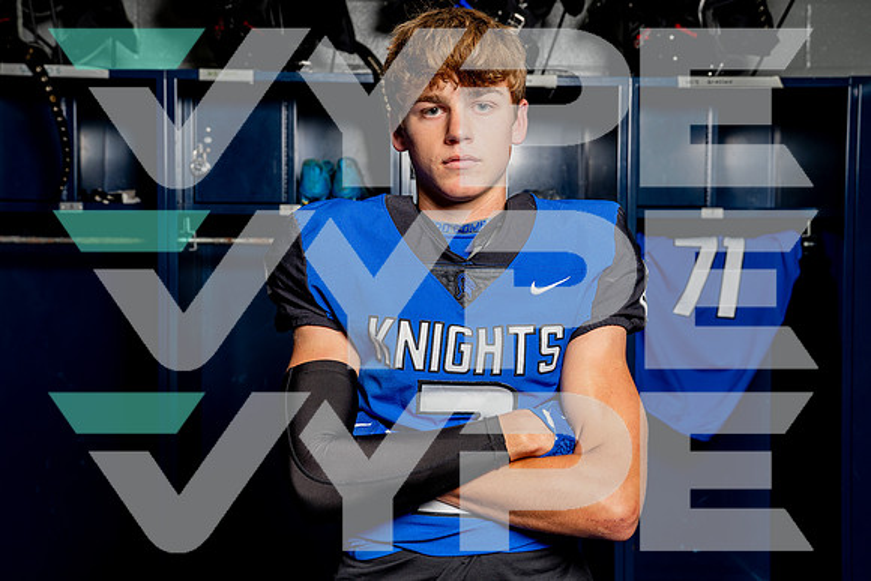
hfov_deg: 40.4
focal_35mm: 49
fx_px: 1185
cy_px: 289
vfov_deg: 27.6
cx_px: 430
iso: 100
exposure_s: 1/250
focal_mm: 46
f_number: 5.6
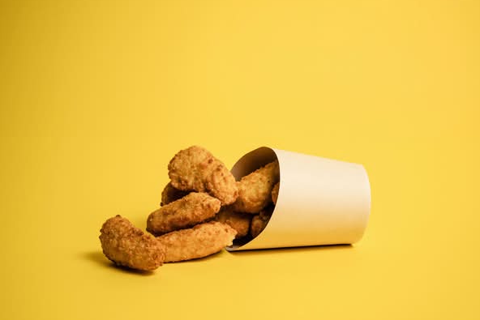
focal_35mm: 39
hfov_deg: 49.5
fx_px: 520
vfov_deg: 34.2
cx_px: 241
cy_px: 173
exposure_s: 1/160
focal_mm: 35
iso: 320
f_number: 10
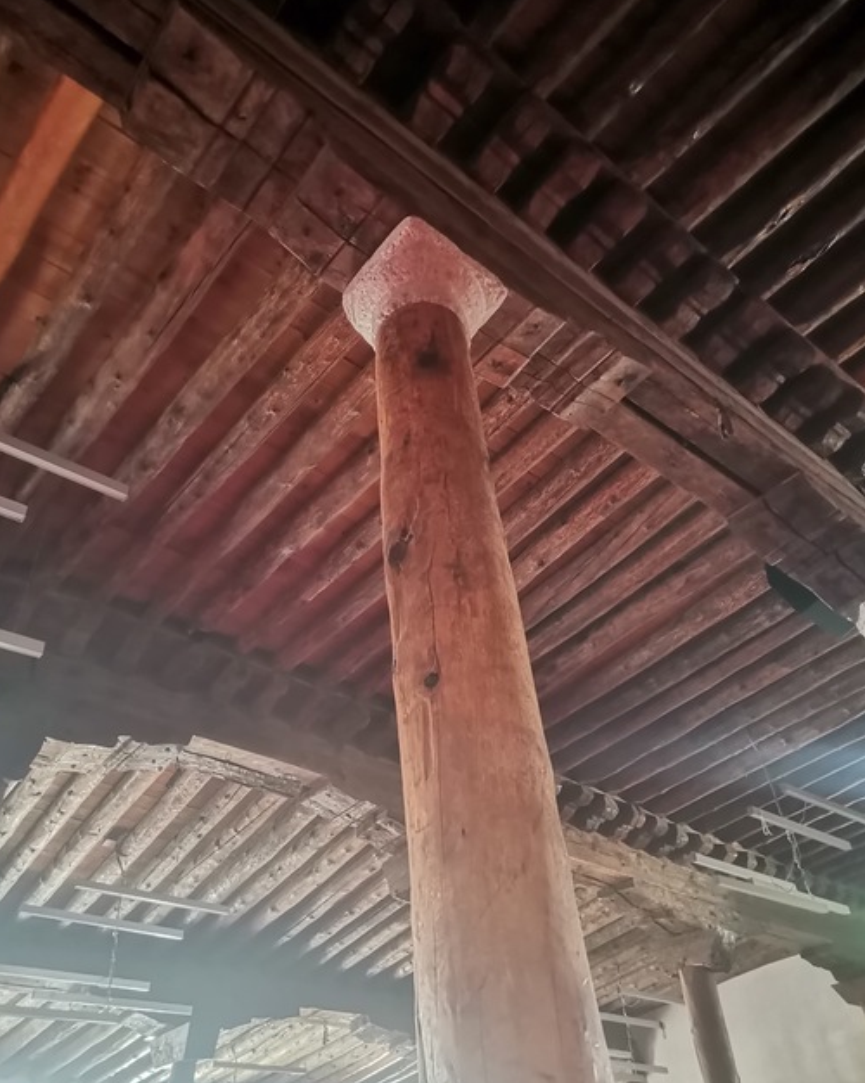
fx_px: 897
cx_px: 429
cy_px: 561
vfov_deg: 62.2
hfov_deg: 51.5
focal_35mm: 28
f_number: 1.8
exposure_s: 1/33.3
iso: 1600
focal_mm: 4.75
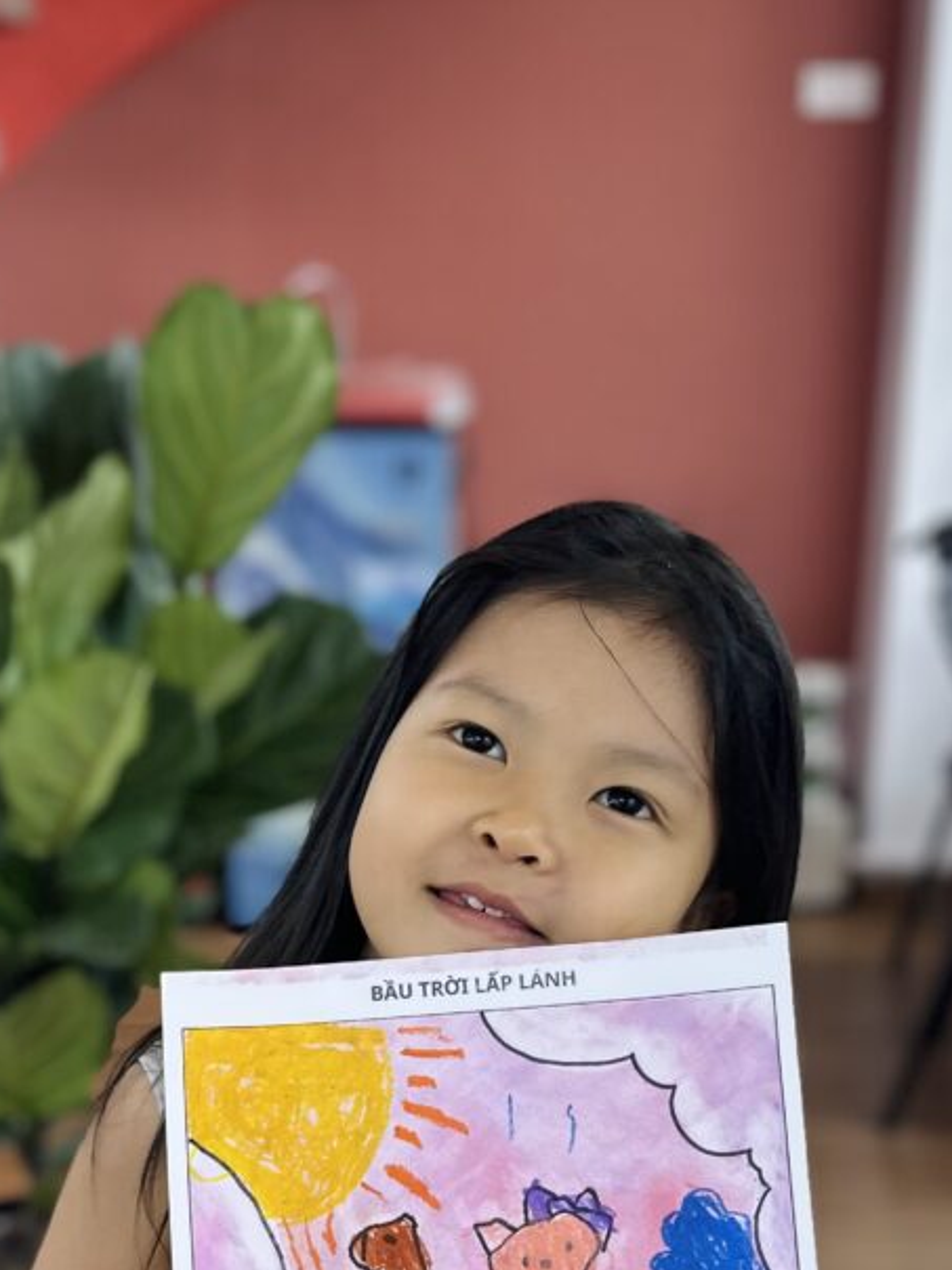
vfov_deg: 34.5
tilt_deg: -20.6
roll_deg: -0.8
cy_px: 1094
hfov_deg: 27.5
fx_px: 1943
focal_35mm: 53
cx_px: 395
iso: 100
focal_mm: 6.86
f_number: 1.78
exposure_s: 1/100
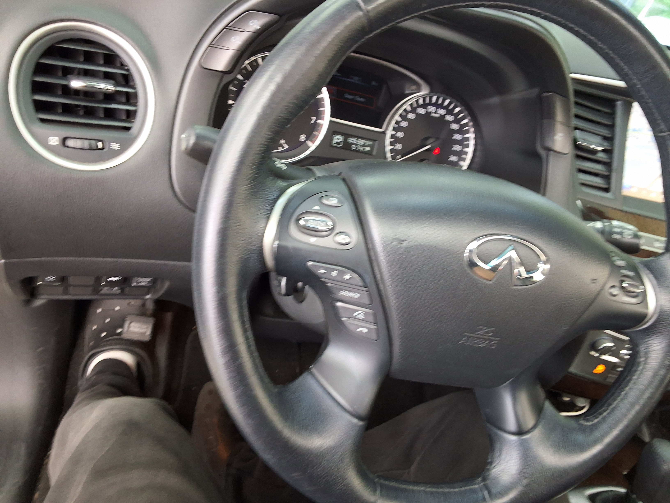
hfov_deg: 63.4
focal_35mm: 28
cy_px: 252
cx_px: 335
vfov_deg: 49.7
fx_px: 542
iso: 160
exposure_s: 1/40
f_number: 1.9
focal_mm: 2.91
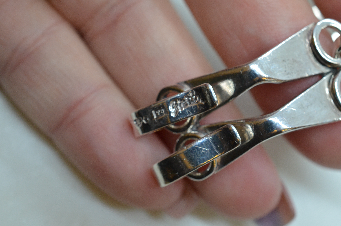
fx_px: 567
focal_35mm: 60
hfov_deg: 33.5
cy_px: 113
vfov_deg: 22.5
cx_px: 170
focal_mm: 40
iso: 1000
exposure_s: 1/125
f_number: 9
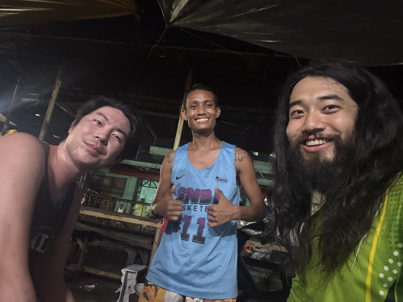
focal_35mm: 23
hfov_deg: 73.9
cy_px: 151
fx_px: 268
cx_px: 202
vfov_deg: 58.9
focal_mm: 2.69
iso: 640
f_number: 1.9
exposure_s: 1/20
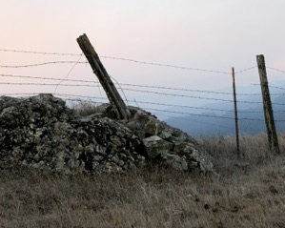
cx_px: 159
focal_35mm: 68
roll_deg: +8.1
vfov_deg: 22.5
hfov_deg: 27.9
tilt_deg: +1.5
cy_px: 96
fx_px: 573
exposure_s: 1/122
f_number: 2.4
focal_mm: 6
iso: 40
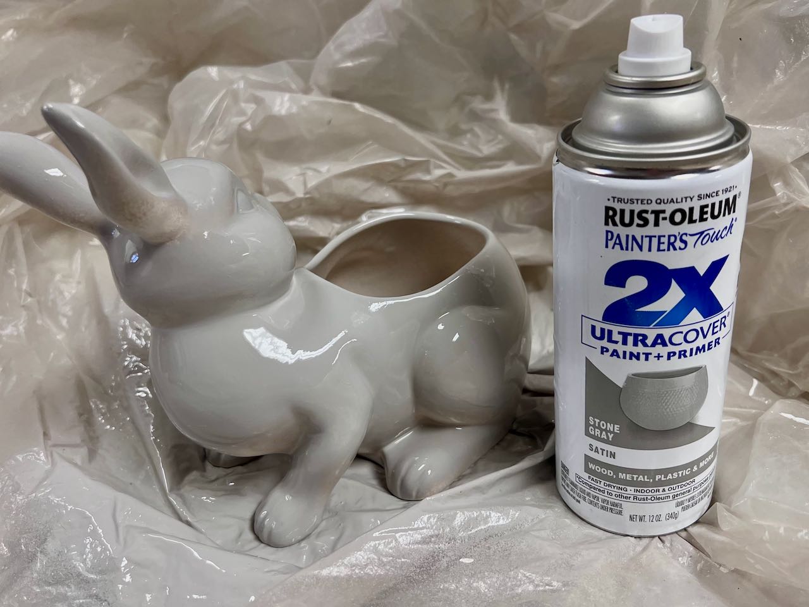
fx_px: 608
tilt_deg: -30.1
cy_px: 304
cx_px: 404
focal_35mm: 26
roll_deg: -3.9
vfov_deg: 53.1
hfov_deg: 67.3
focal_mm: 5.7
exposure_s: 1/120
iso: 100
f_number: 1.5
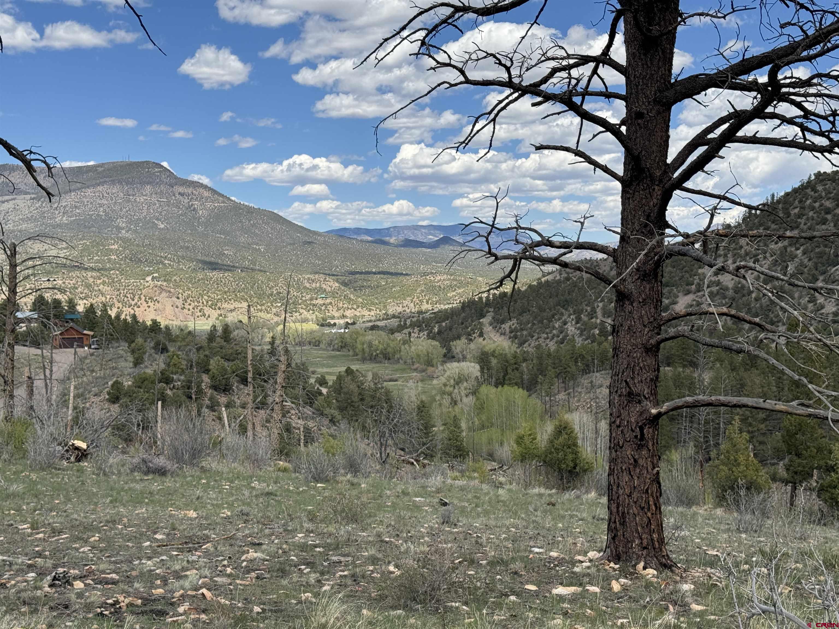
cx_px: 420
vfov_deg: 30.3
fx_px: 1163
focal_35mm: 48
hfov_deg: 39.7
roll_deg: +0.0
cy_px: 314
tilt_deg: -2.9
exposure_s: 1/3817
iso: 64
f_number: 1.78
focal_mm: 6.76
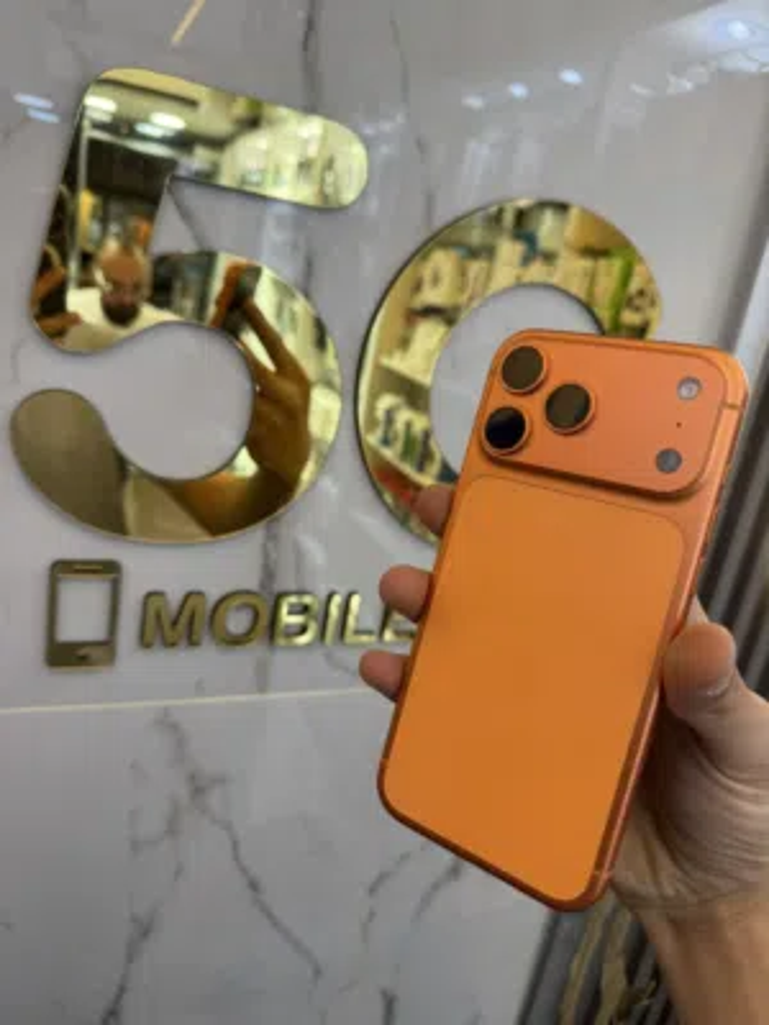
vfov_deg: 71.6
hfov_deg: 56.8
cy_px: 512
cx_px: 384
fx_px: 711
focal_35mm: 24
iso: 100
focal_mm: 6.76
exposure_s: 1/100
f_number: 1.78
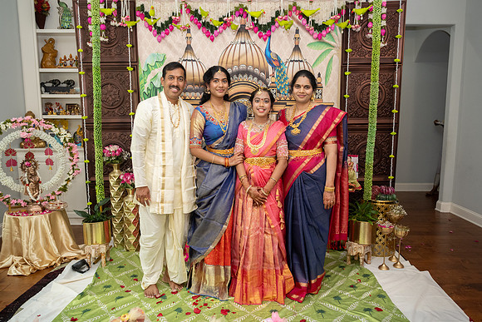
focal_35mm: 28
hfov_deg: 65.9
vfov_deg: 46.8
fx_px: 372
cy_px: 161
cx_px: 241
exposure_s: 1/160
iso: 800
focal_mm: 27.5
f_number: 4
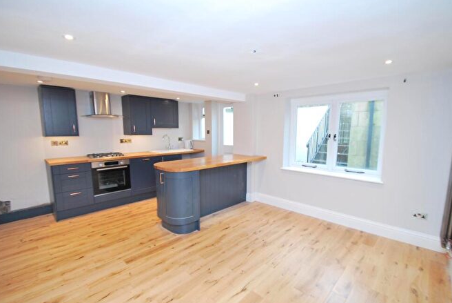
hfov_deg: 96.6
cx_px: 232
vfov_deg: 73.9
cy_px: 155
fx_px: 201
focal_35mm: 16
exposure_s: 1/30
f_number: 3.5
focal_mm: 10
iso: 220
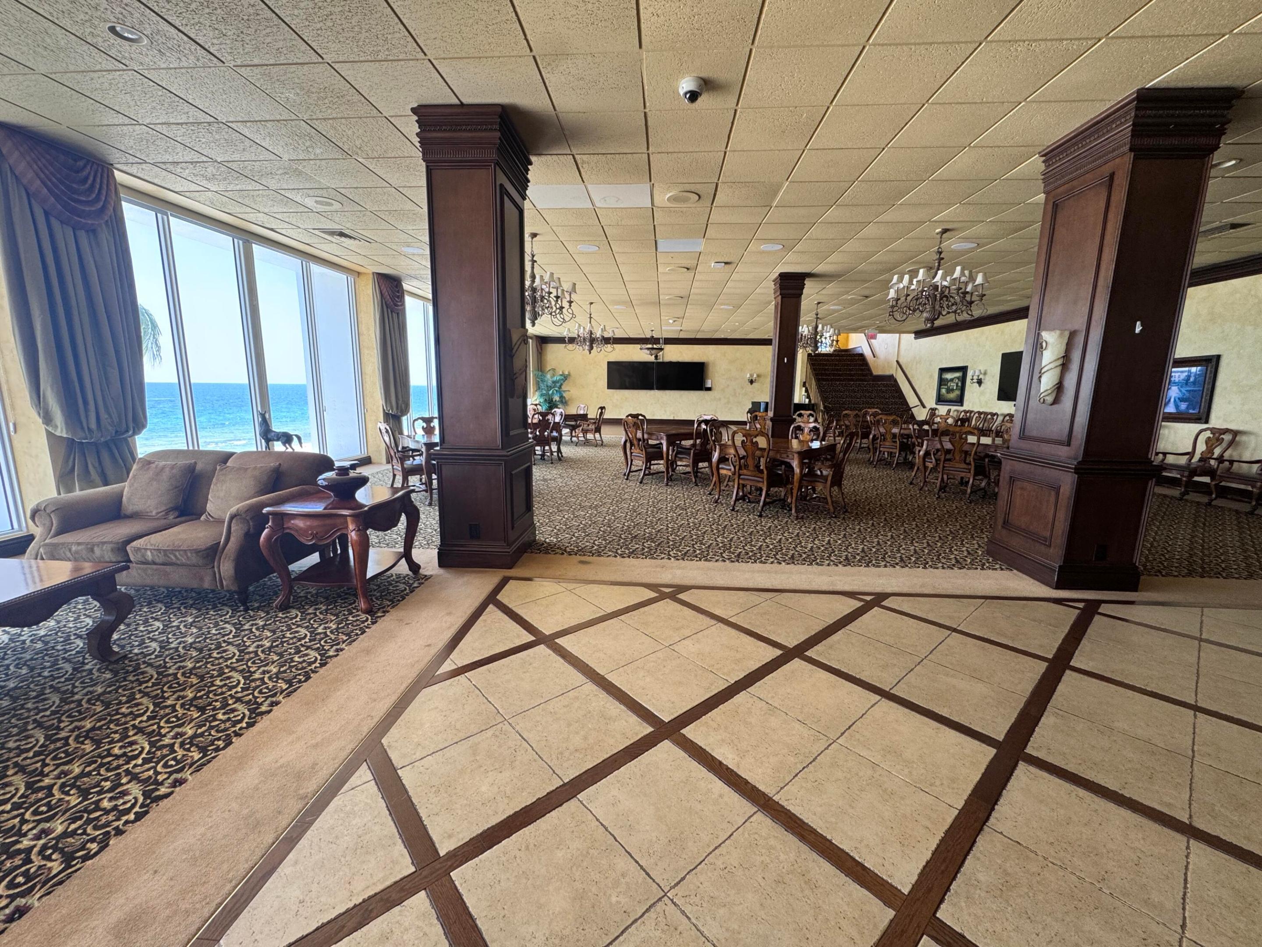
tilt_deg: -10.5
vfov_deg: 85.7
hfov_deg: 102.1
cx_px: 631
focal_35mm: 14
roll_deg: -1.2
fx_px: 510
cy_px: 474
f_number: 2.2
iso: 125
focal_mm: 2.22
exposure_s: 1/99
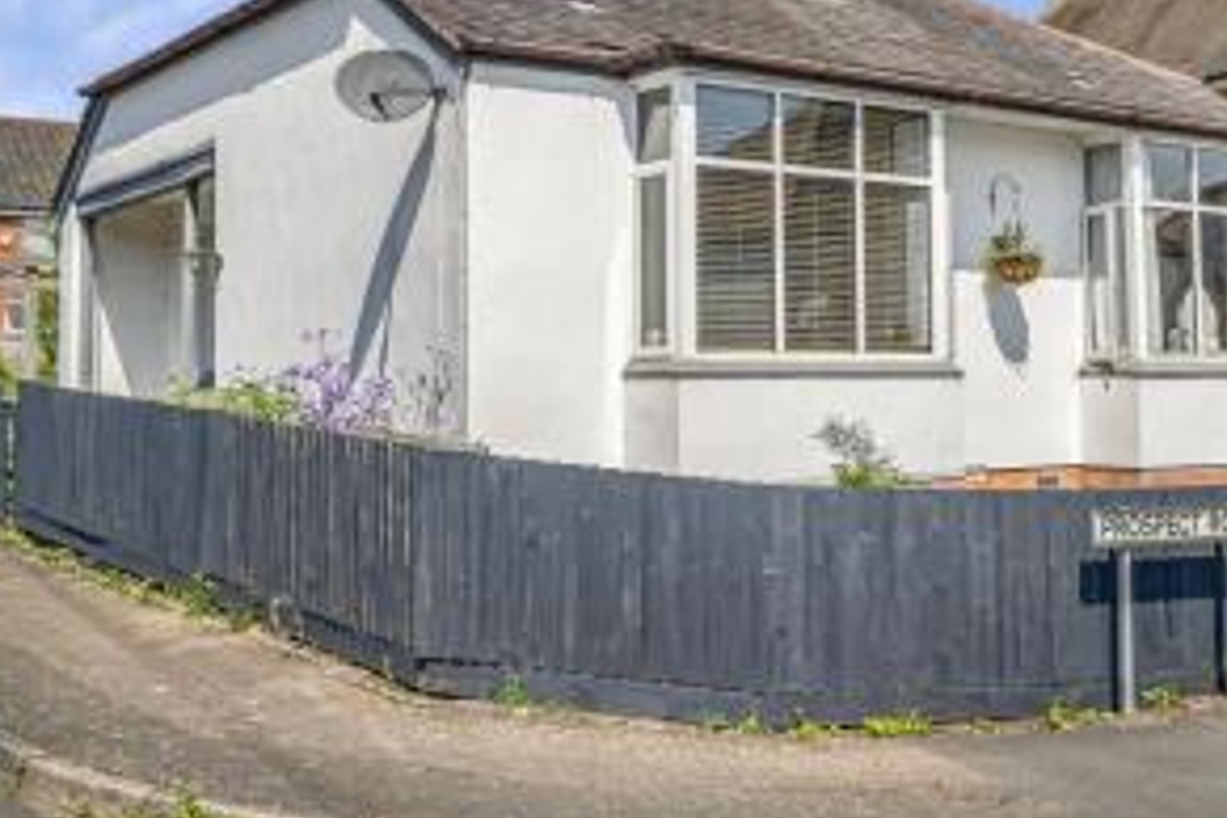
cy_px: 255
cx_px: 856
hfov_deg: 39.7
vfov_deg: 27.3
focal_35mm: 49
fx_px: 1670
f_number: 13
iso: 100
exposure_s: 1/1250
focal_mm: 30
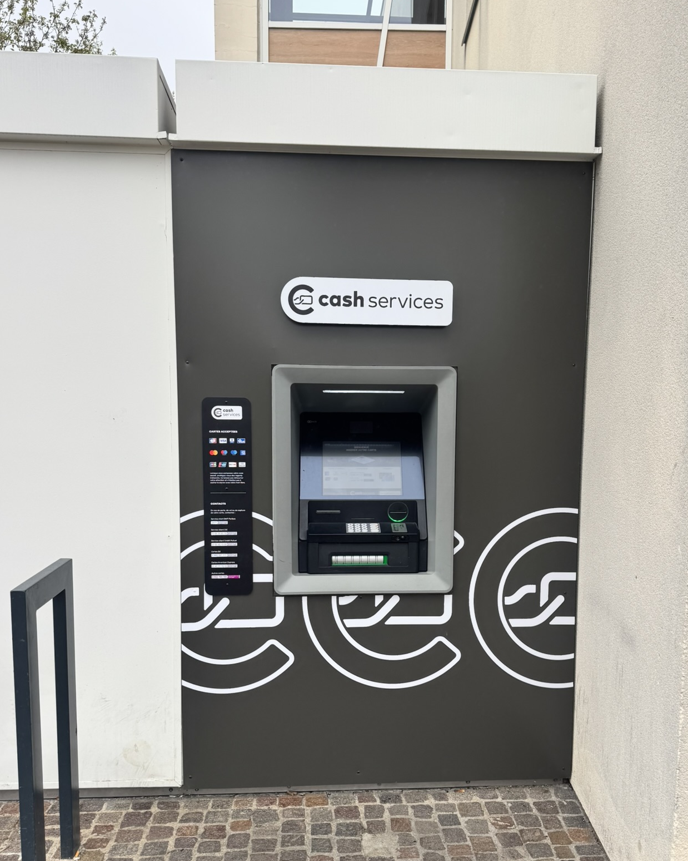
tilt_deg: -5.9
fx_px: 789
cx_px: 382
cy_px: 473
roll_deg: -1.4
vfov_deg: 57.1
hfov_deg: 47.0
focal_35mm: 31
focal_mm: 6.76
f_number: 1.78
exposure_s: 1/503
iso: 80
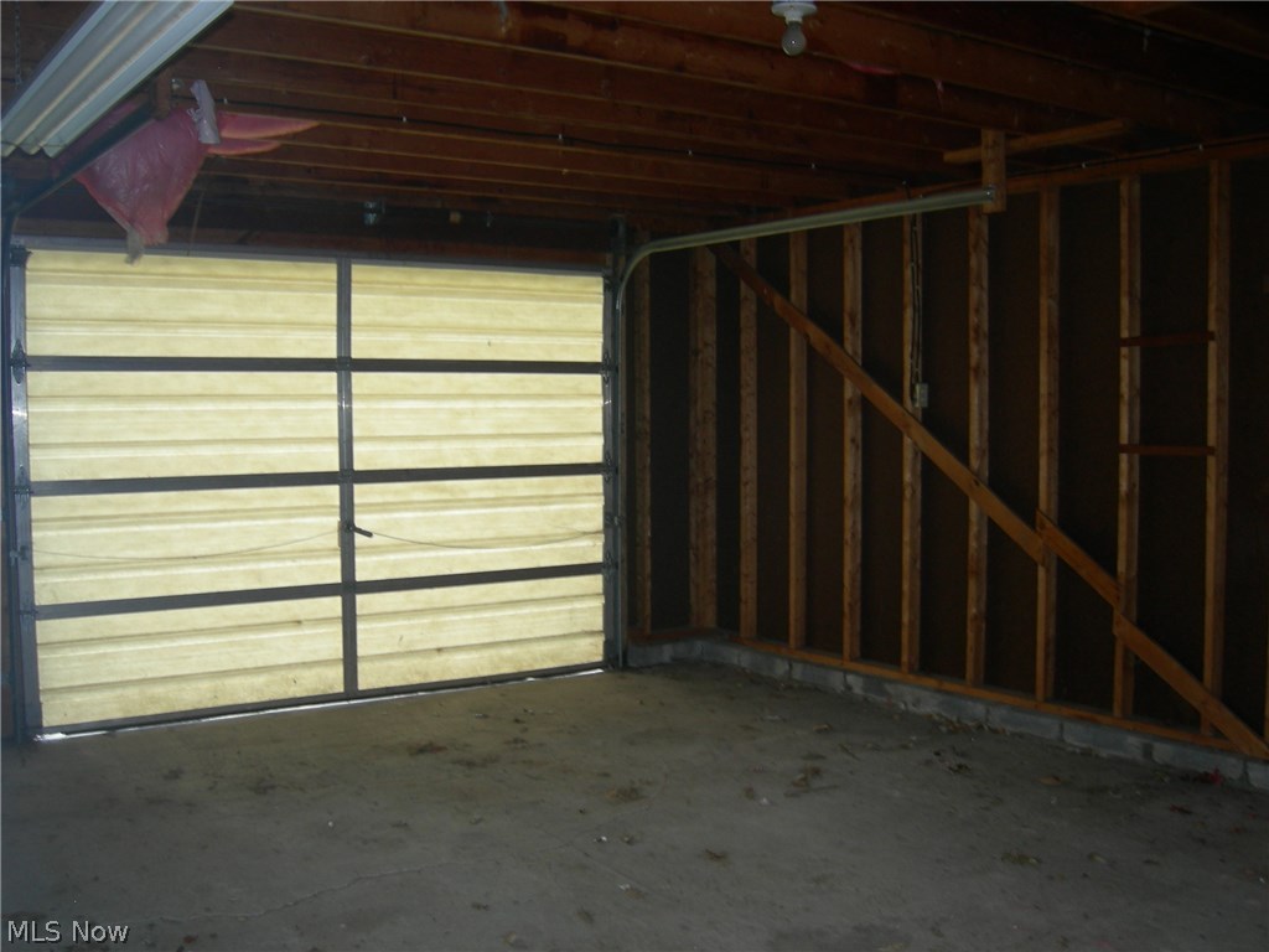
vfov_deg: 39.7
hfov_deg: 51.4
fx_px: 1320
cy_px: 476
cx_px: 634
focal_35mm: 36
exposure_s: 1/30
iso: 64
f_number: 2.7
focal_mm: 7.5
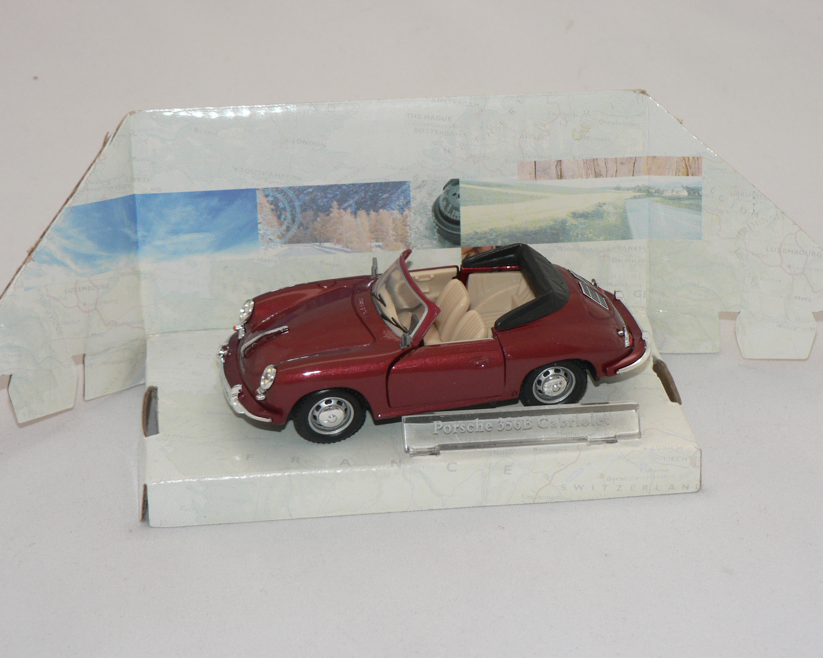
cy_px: 332
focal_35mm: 78
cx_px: 443
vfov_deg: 19.7
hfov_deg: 24.4
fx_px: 1900
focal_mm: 12.4
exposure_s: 1/60
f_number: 3.2
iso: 80
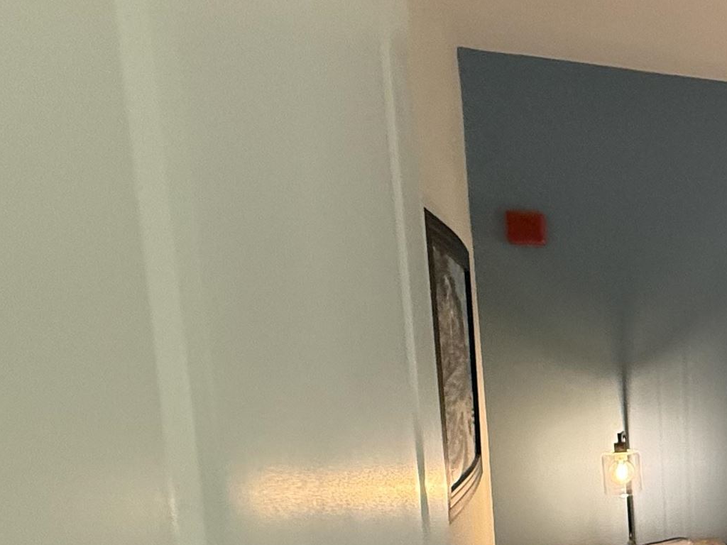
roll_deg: +0.2
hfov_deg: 29.7
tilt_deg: -6.3
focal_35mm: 42
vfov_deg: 33.2
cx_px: 1054
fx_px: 882
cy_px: 453
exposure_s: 1/60
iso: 500
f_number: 2.2
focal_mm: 2.22
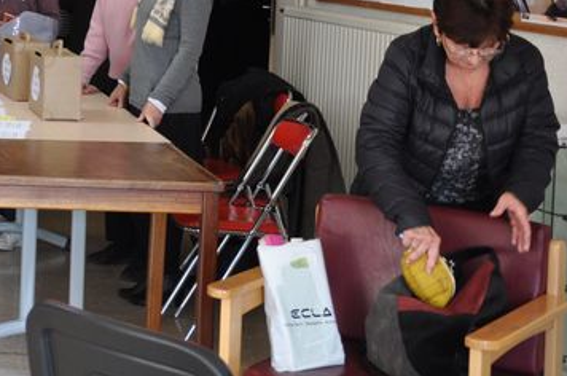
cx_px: -67
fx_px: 1698
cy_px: -14
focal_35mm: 108
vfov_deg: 12.5
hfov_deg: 18.2
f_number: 4.5
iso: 400
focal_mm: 32
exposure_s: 1/80
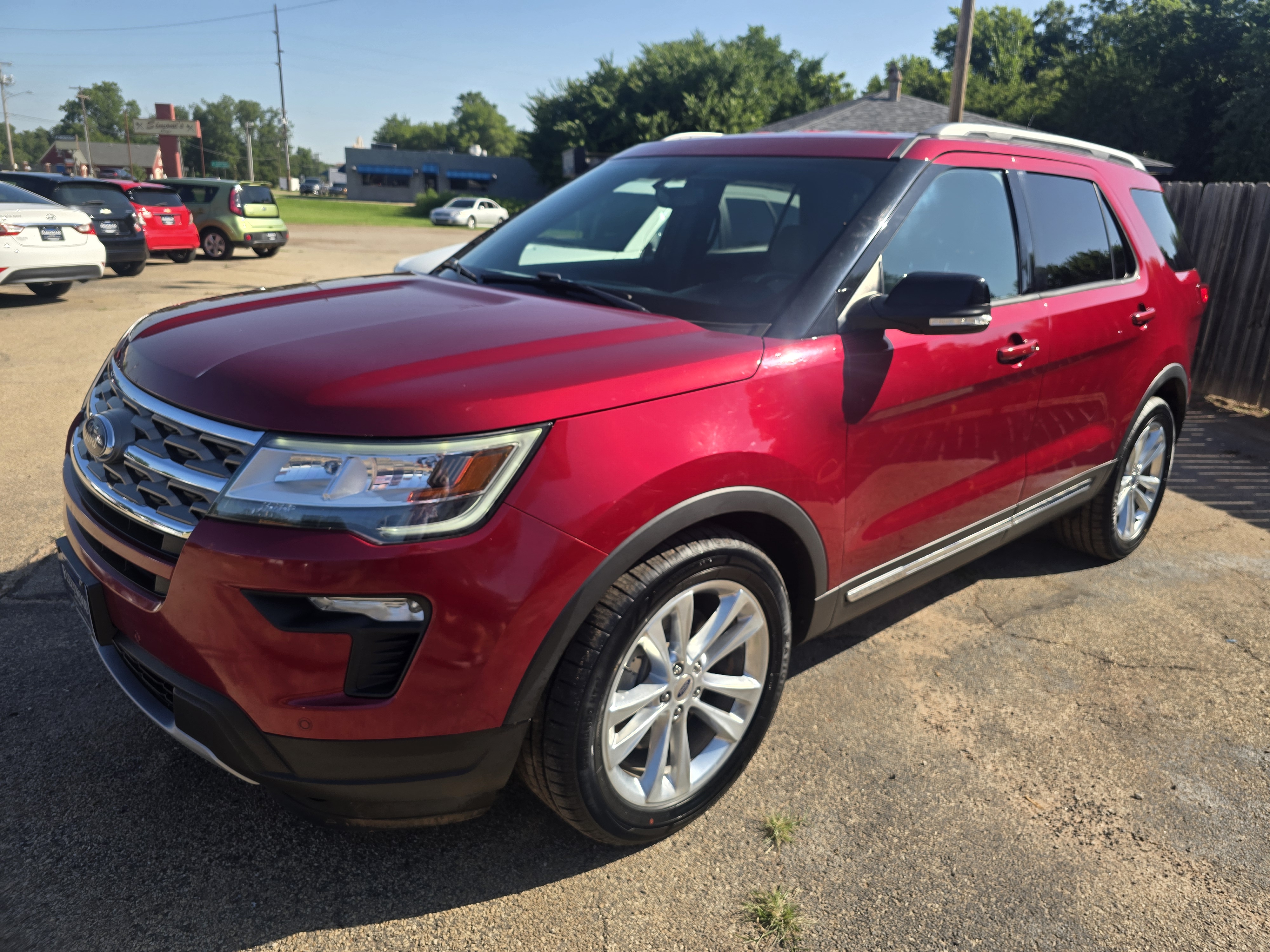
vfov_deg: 58.9
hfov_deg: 73.9
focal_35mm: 23
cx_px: 635
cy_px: 476
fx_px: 844
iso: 12
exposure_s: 1/515
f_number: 1.7
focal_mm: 6.3
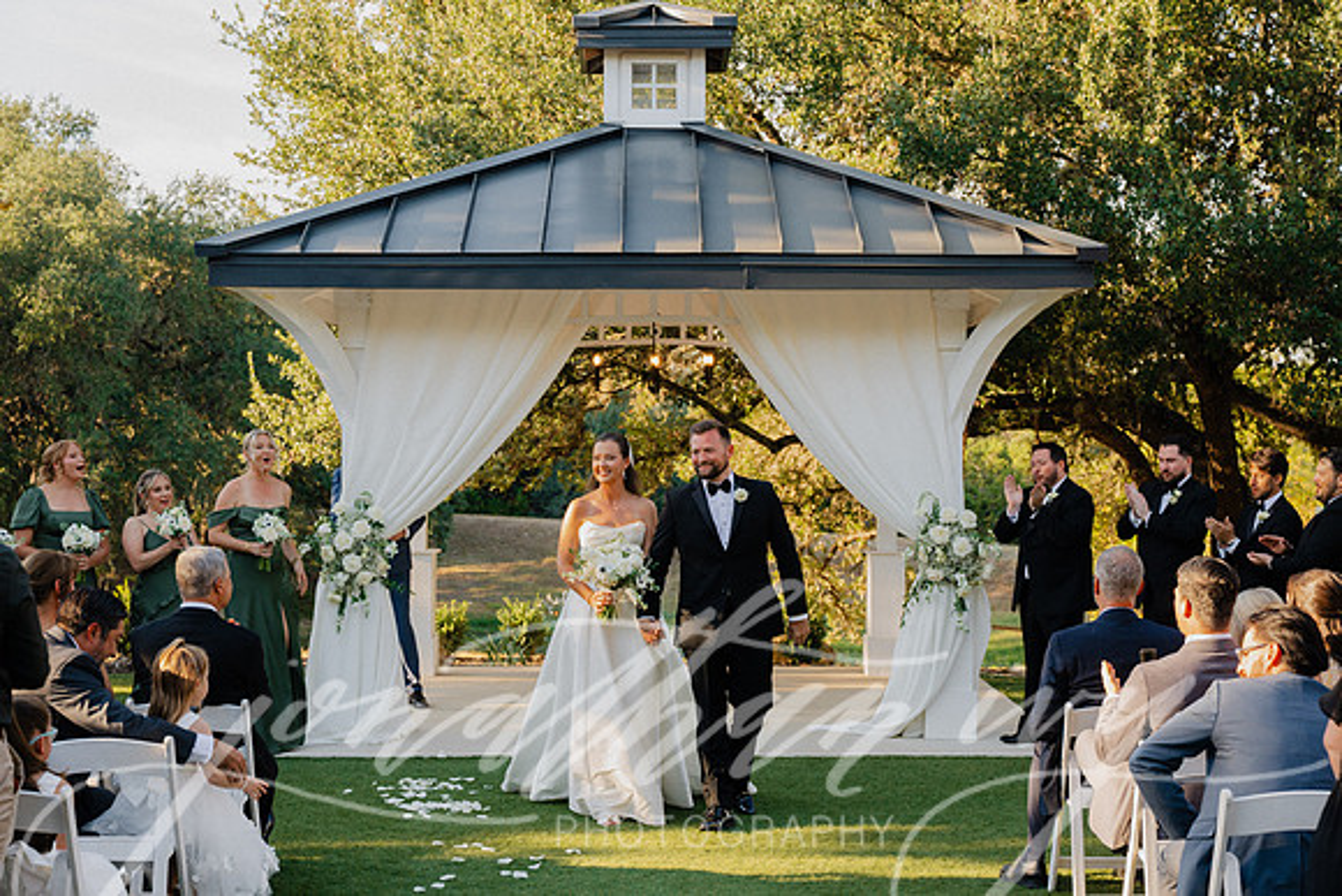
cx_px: 676
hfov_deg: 34.6
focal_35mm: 58
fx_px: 2157
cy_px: 447
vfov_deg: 23.5
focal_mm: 55
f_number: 4
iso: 400
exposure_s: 1/500
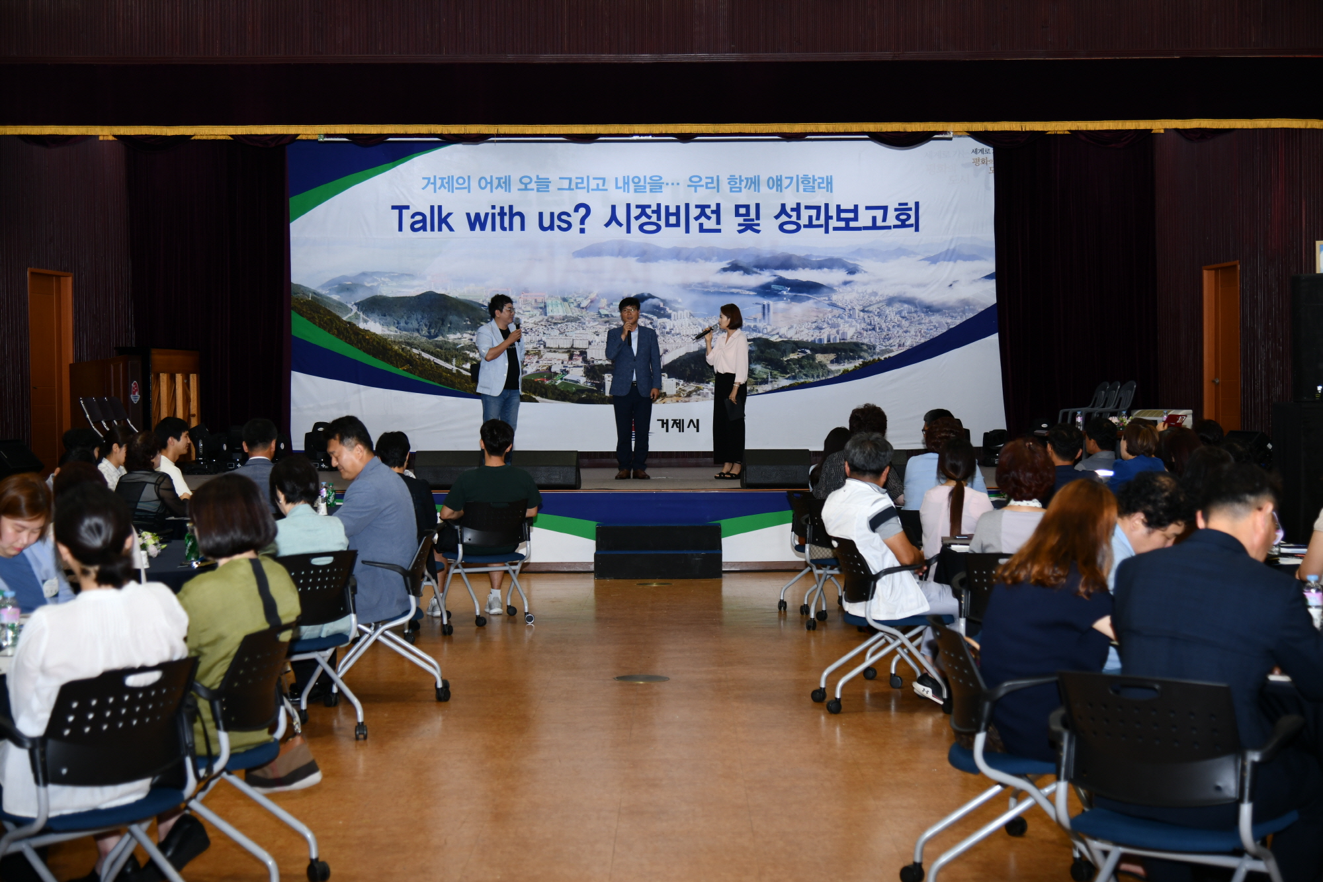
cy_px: 441
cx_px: 662
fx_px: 1911
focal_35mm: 52
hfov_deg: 38.2
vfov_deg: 26.0
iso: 400
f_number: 4
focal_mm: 52
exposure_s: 1/250
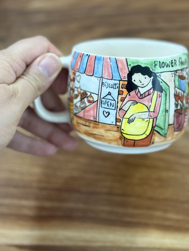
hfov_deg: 20.3
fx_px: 524
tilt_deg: -63.4
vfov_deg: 26.8
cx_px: 133
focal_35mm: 72
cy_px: 79
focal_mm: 6.76
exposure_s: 1/50
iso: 125
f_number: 1.78
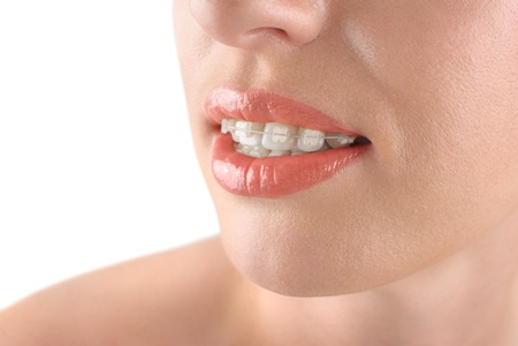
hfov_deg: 39.6
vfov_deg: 27.0
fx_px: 719
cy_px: 173
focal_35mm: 50
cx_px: 259
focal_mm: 50
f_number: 13
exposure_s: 1/160
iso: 200
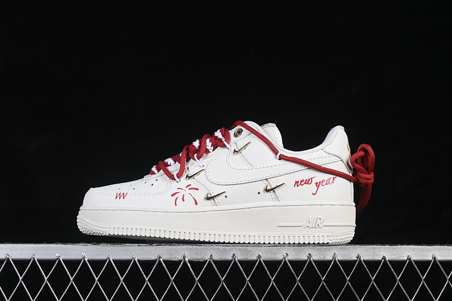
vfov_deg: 18.2
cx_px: 226
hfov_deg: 27.0
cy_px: 150
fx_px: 942
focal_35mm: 75
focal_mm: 50
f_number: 8
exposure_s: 1/80
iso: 160
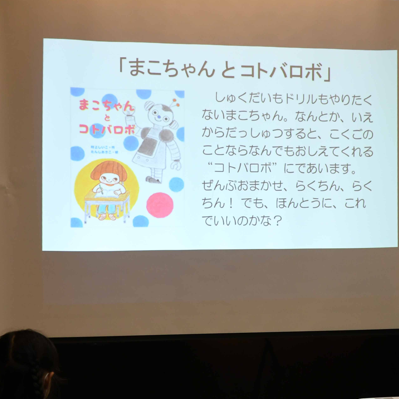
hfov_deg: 13.9
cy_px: 192
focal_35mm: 123
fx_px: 1604
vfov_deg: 14.2
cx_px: 414
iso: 1000
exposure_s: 1/200
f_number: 7.1
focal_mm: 44
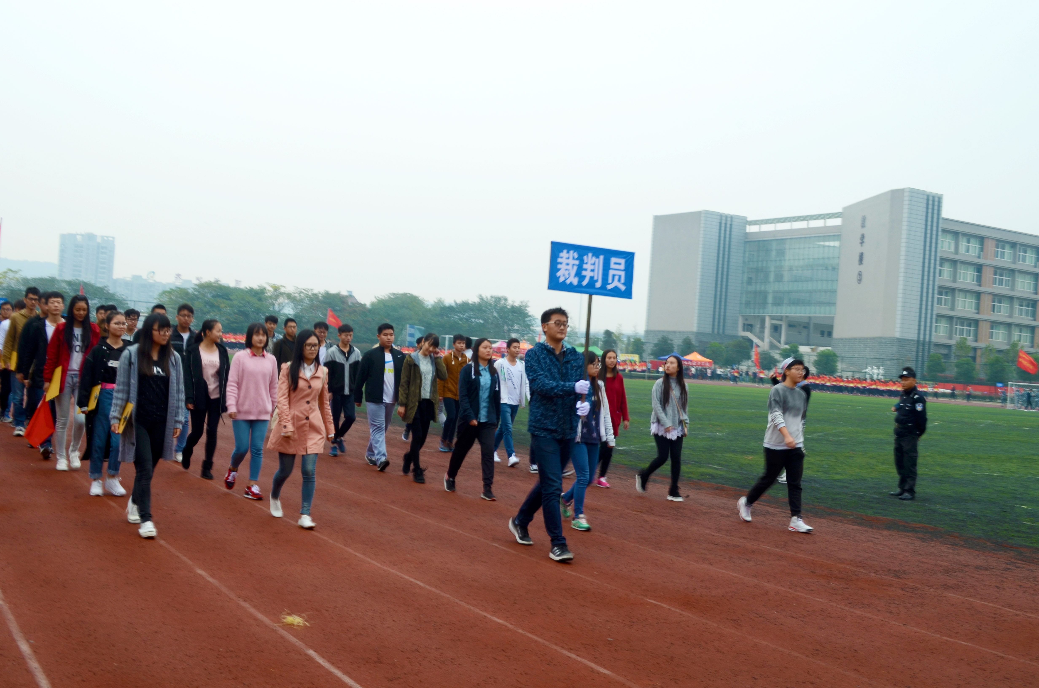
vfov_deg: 34.1
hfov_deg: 49.6
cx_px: 520
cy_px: 344
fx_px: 1123
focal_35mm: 39
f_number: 9.5
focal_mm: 26
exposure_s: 1/20
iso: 125
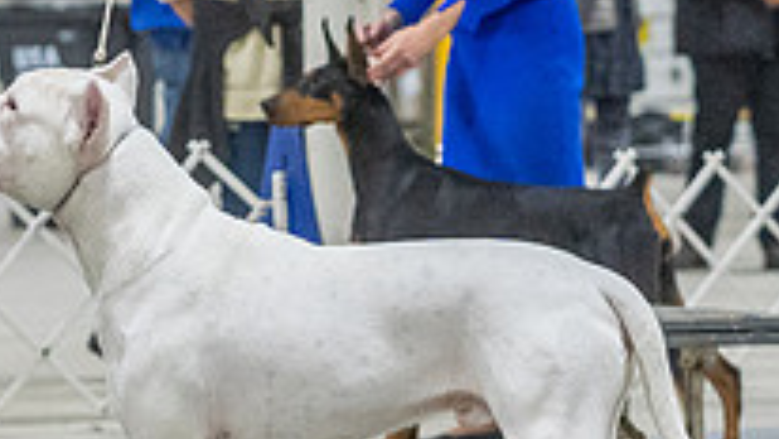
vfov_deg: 4.5
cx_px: 40
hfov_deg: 8.0
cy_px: 68
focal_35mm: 268
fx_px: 5537
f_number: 3.2
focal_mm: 78
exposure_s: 1/320
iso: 6400
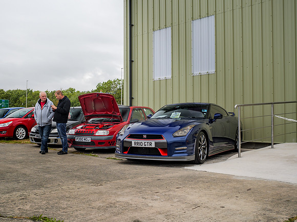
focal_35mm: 40
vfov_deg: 35.7
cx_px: 133
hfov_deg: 46.4
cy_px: 112
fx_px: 346
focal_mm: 18
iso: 200
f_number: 3.7
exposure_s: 1/320
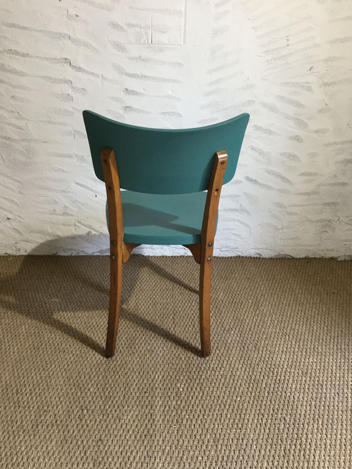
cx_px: 173
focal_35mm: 32
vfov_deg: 56.8
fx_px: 434
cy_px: 236
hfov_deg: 44.2
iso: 125
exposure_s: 1/33
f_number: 2.4
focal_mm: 3.3
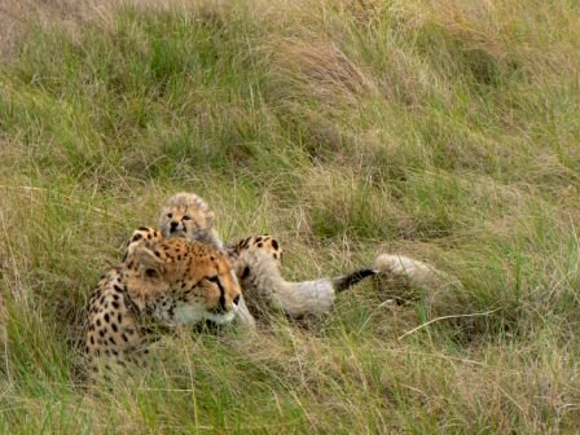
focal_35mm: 171
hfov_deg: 11.6
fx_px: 2865
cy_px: 218
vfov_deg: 8.7
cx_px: 290
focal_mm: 28.6
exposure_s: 1/125
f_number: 4
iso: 80
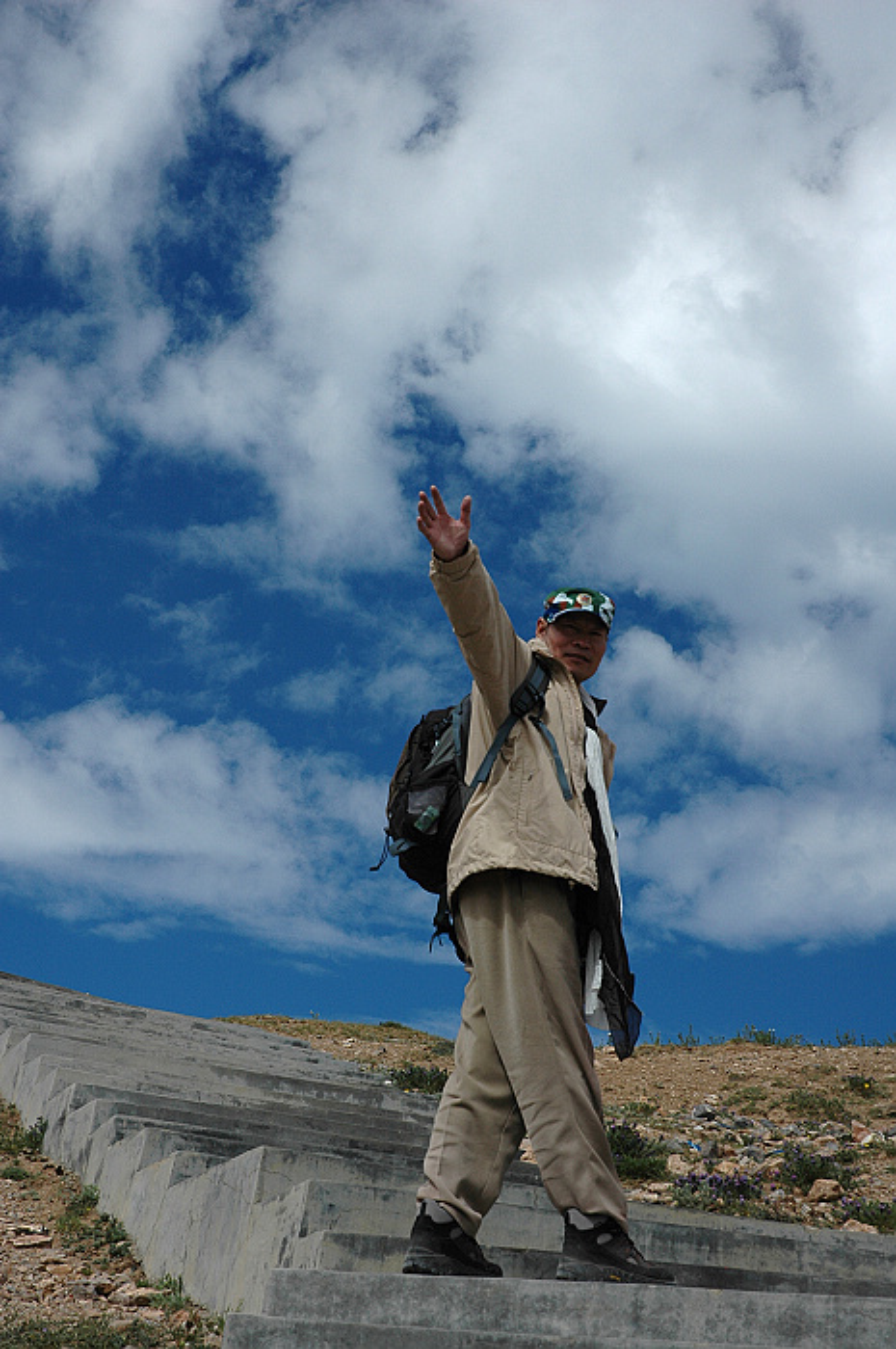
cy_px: 674
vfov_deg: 26.0
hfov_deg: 17.5
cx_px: 448
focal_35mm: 78
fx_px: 2919
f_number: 11
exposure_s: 1/500
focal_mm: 52
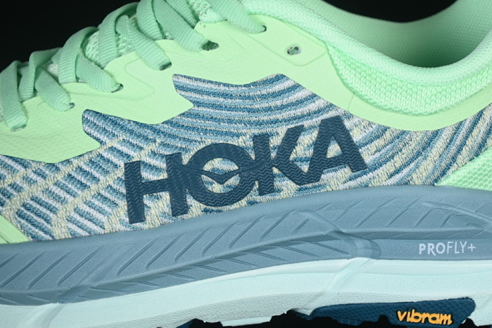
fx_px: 1175
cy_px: 156
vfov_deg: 15.9
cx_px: 257
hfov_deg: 23.6
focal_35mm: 86
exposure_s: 1/80
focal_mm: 50
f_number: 7.1
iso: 160
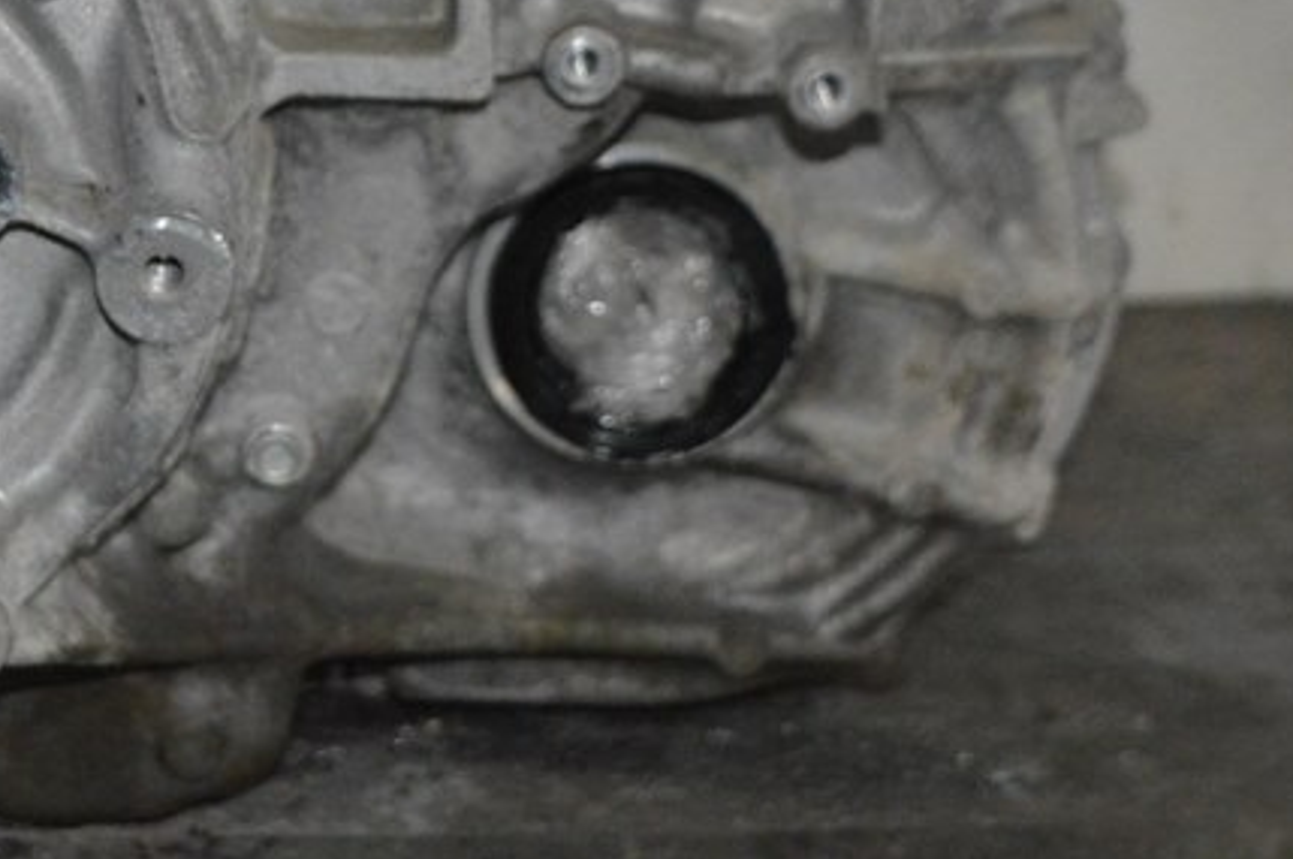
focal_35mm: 136
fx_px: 4879
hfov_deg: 14.8
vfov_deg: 10.0
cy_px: -8
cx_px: -63
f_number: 4.8
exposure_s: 1/30
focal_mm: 38
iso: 2800
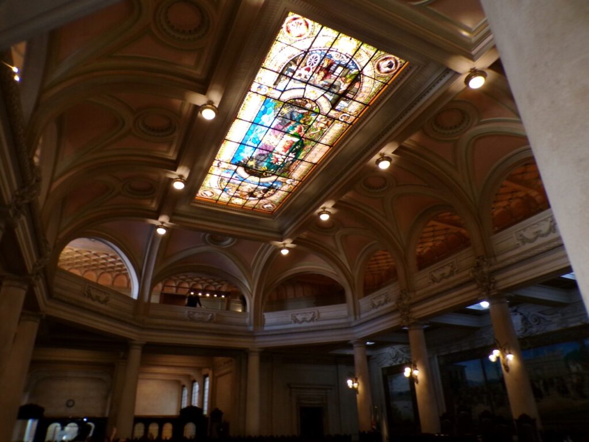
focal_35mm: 24
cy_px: 221
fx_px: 408
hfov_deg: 71.6
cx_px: 294
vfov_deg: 56.8
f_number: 3
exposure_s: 1/34
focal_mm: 4.3
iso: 386
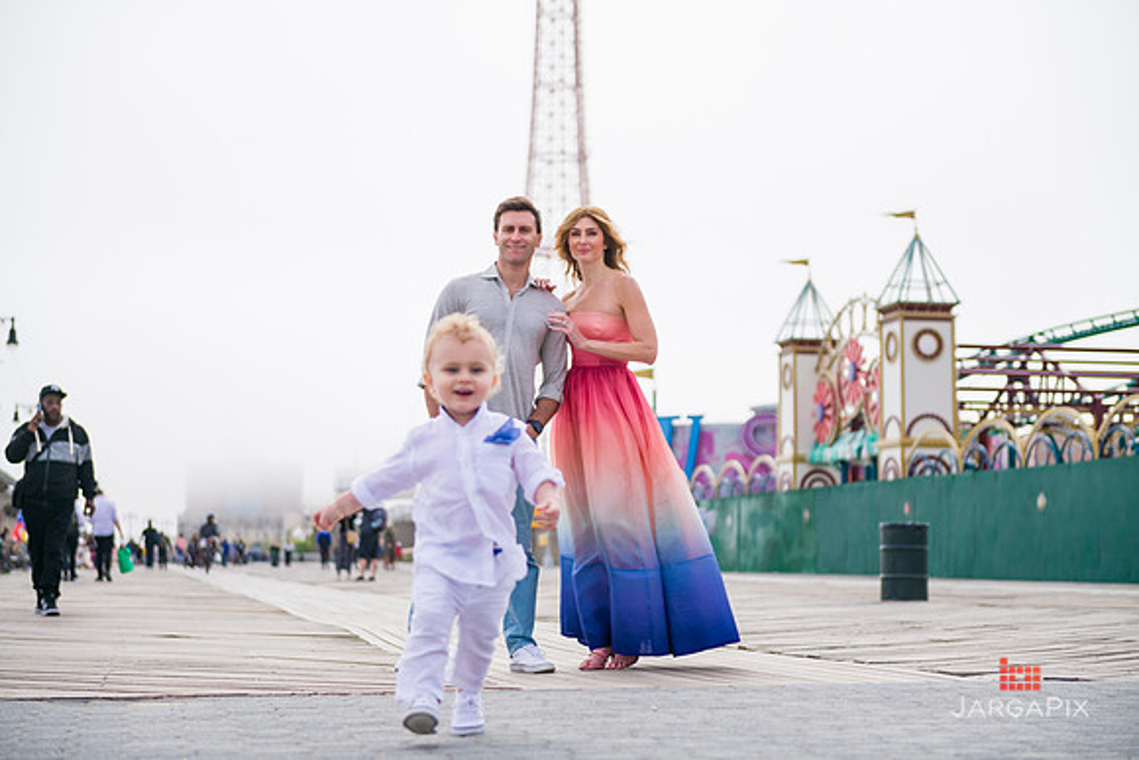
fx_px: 1962
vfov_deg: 21.9
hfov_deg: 32.4
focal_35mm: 62
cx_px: 570
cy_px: 380
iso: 200
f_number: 3.5
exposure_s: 1/4000
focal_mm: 62
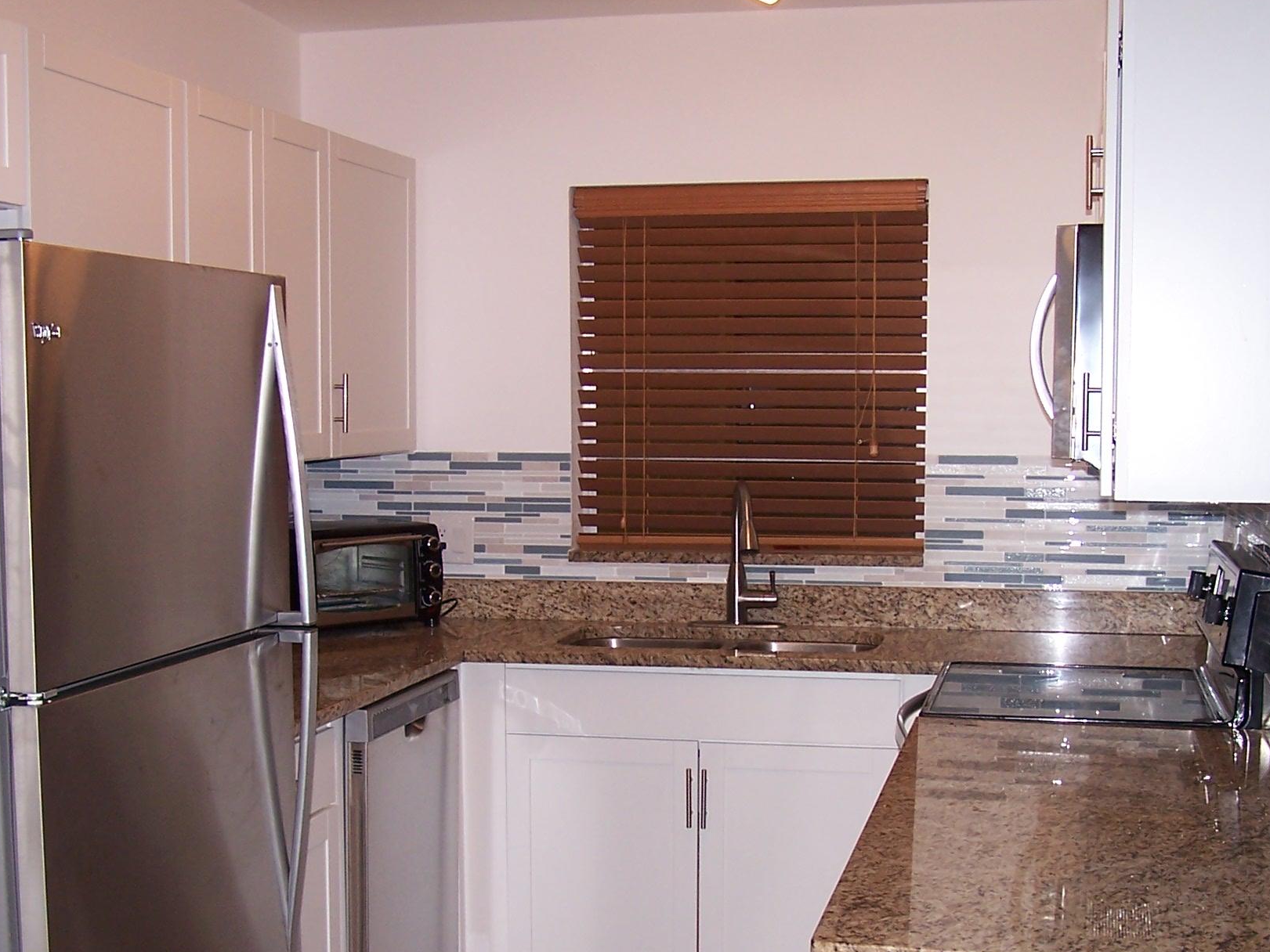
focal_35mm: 54
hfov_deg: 35.5
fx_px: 1981
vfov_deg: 26.9
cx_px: 668
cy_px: 645
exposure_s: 1/60
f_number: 2.8
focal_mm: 6.3
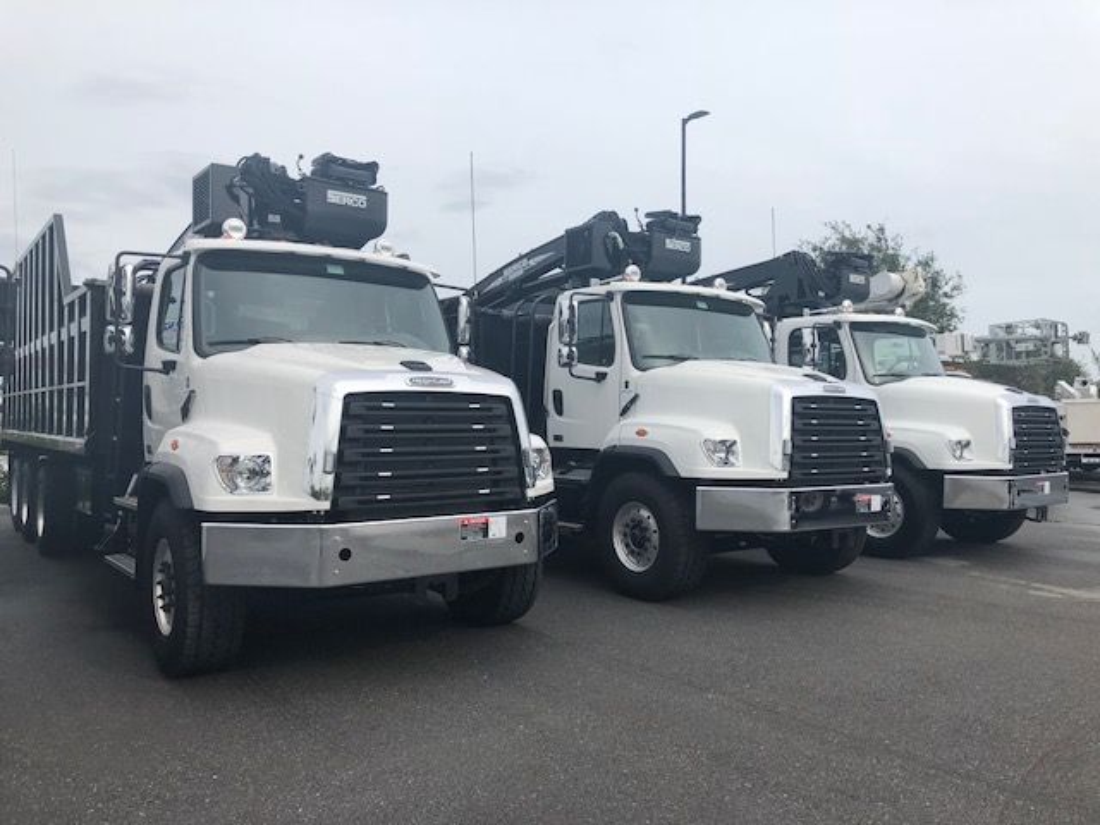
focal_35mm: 28
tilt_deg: +1.0
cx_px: 550
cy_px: 412
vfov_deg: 49.7
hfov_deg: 63.4
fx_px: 890
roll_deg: +0.8
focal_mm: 4
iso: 20
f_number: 1.8
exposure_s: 1/1779
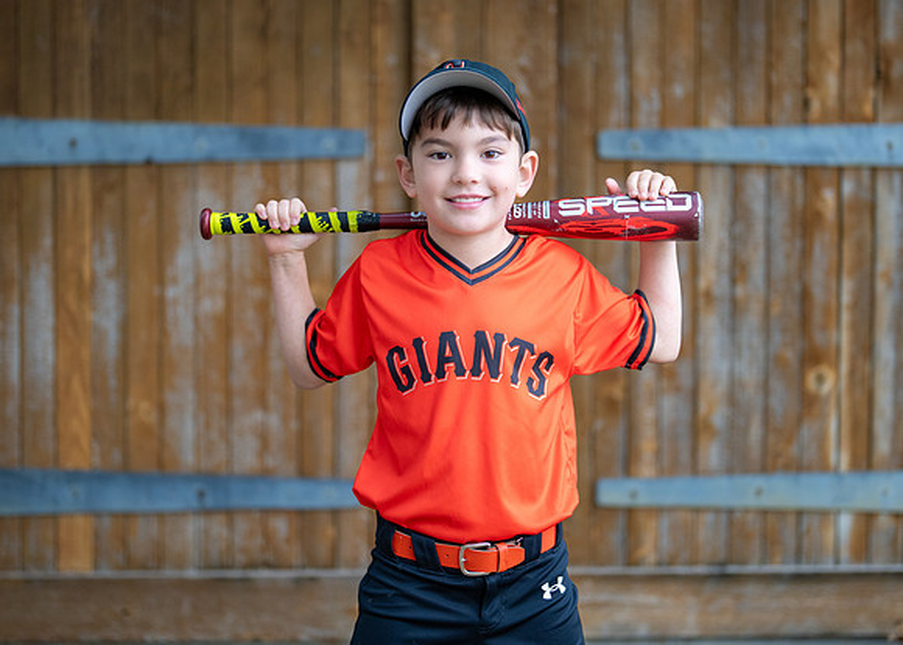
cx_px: 446
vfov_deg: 20.7
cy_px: 287
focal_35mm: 69
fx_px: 1768
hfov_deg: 28.7
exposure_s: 1/640
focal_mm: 50
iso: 500
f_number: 1.2
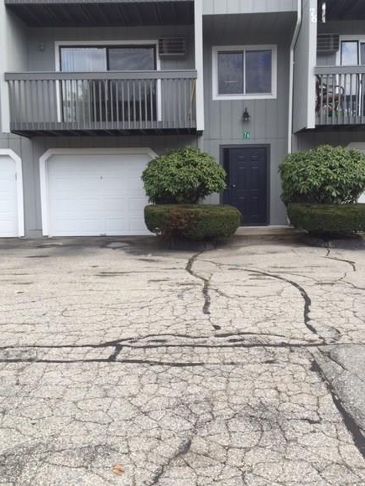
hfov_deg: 44.1
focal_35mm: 32
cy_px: 229
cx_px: 190
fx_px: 450
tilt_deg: -5.4
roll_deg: +0.7
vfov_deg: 56.8
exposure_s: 1/391
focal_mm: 4.15
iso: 32
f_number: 2.2
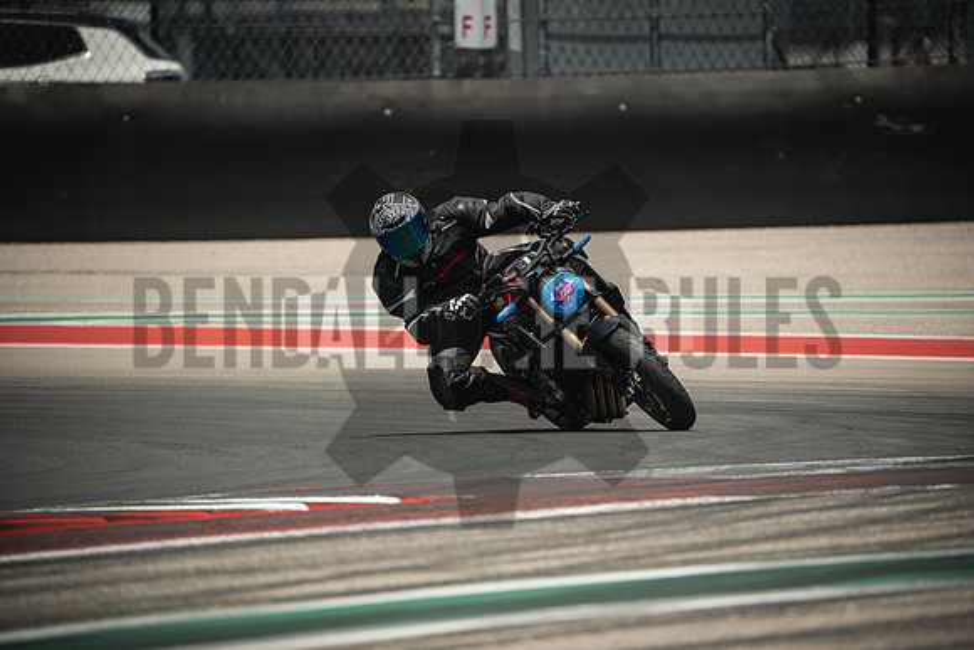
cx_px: 487
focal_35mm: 600
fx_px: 16236
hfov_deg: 3.4
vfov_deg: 2.3
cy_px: 325
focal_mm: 400
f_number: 5.6
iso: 640
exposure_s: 1/1600
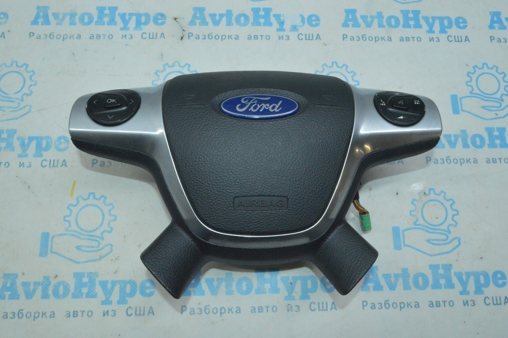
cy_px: 169
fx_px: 423
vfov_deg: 43.5
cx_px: 254
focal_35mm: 30
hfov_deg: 62.0
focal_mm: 20
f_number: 25
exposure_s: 1/40
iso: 4000
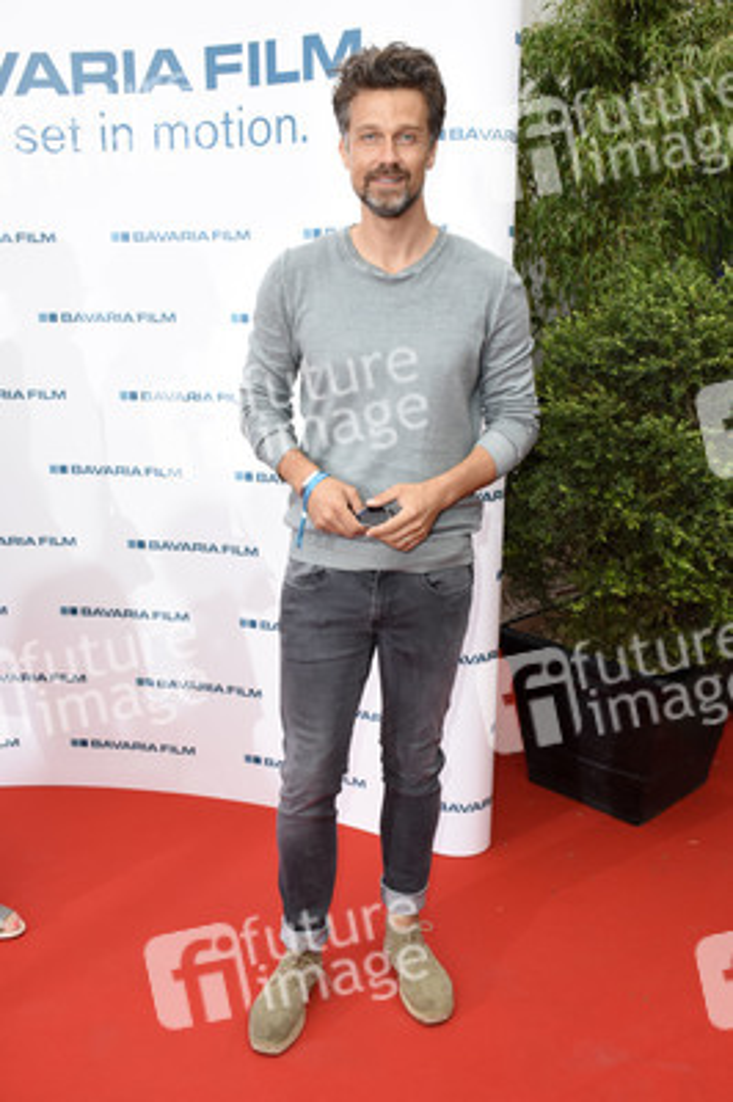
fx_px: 1010
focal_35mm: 33
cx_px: 366
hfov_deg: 39.9
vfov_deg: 57.3
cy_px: 551
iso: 800
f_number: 6.3
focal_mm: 22
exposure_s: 1/160
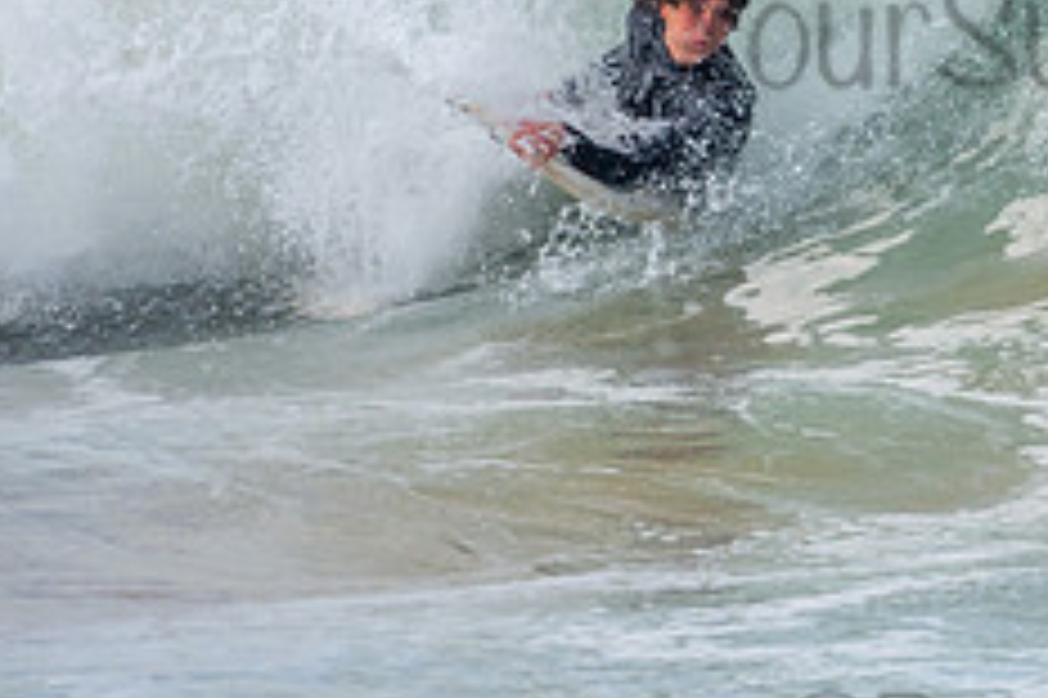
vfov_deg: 0.7
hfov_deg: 1.1
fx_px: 54339
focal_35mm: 1868
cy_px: -16
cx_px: 1138
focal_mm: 500
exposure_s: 1/1000
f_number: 5.6
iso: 200
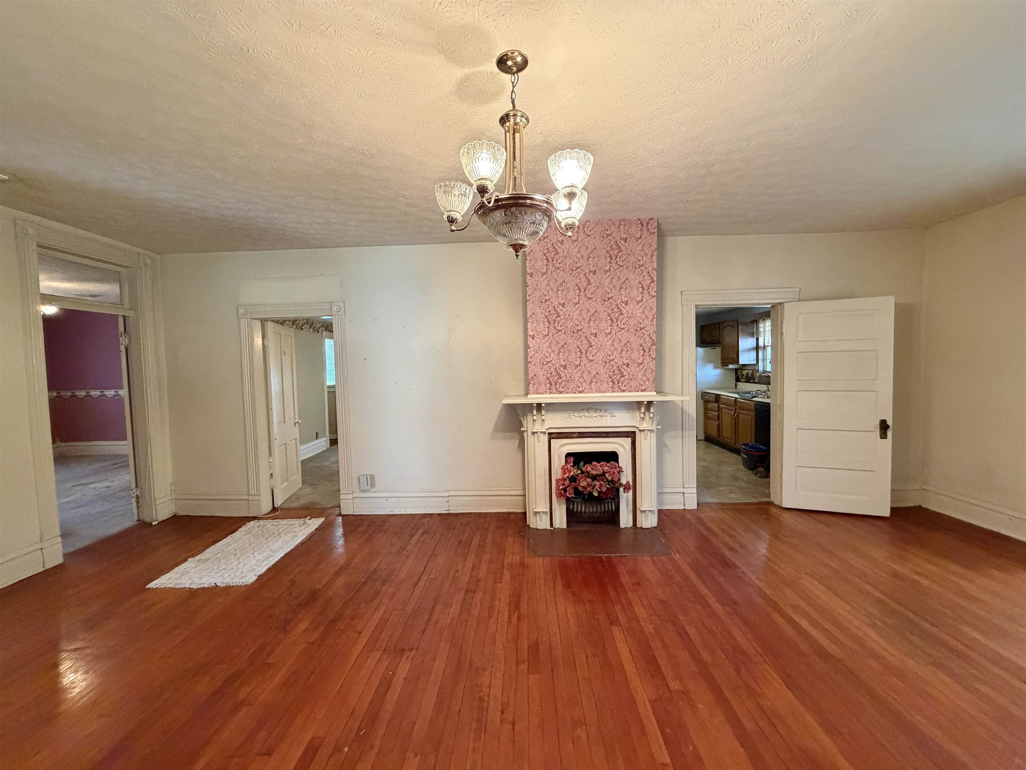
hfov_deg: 102.1
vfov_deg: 85.7
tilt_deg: -1.8
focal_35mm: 14
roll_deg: +1.5
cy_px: 385
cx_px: 513
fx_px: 415
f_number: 2.2
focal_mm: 2.22
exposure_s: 1/60
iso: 640
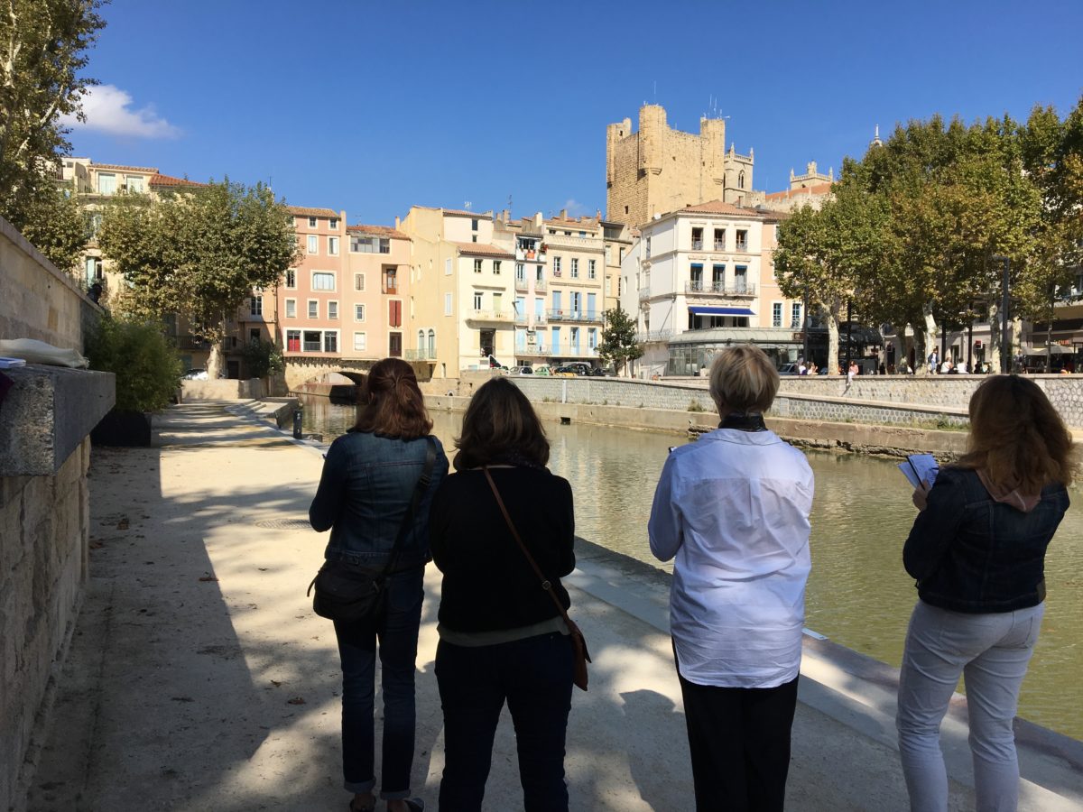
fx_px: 907
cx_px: 542
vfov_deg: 48.2
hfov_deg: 61.7
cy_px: 406
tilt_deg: -0.9
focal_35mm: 29
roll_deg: -0.5
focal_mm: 4.15
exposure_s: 1/2198
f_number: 2.2
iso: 25
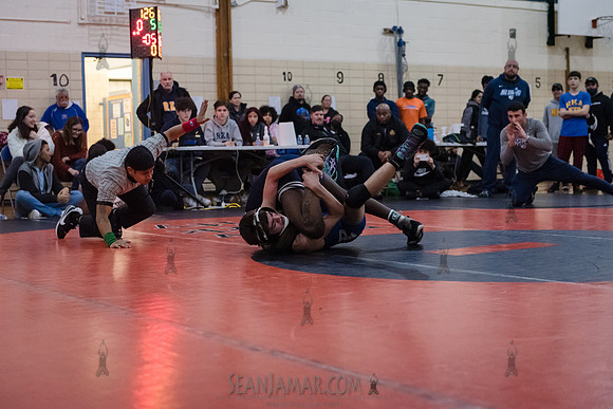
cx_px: 306
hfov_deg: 33.4
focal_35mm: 60
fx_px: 1022
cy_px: 204
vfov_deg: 22.6
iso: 8000
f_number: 3.2
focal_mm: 60
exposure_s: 1/400
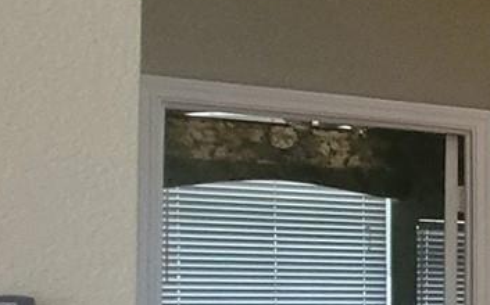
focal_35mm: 80
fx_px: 1067
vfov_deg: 15.9
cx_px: 1169
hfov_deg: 15.1
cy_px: 312
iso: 800
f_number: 2.2
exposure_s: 1/24
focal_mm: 2.2
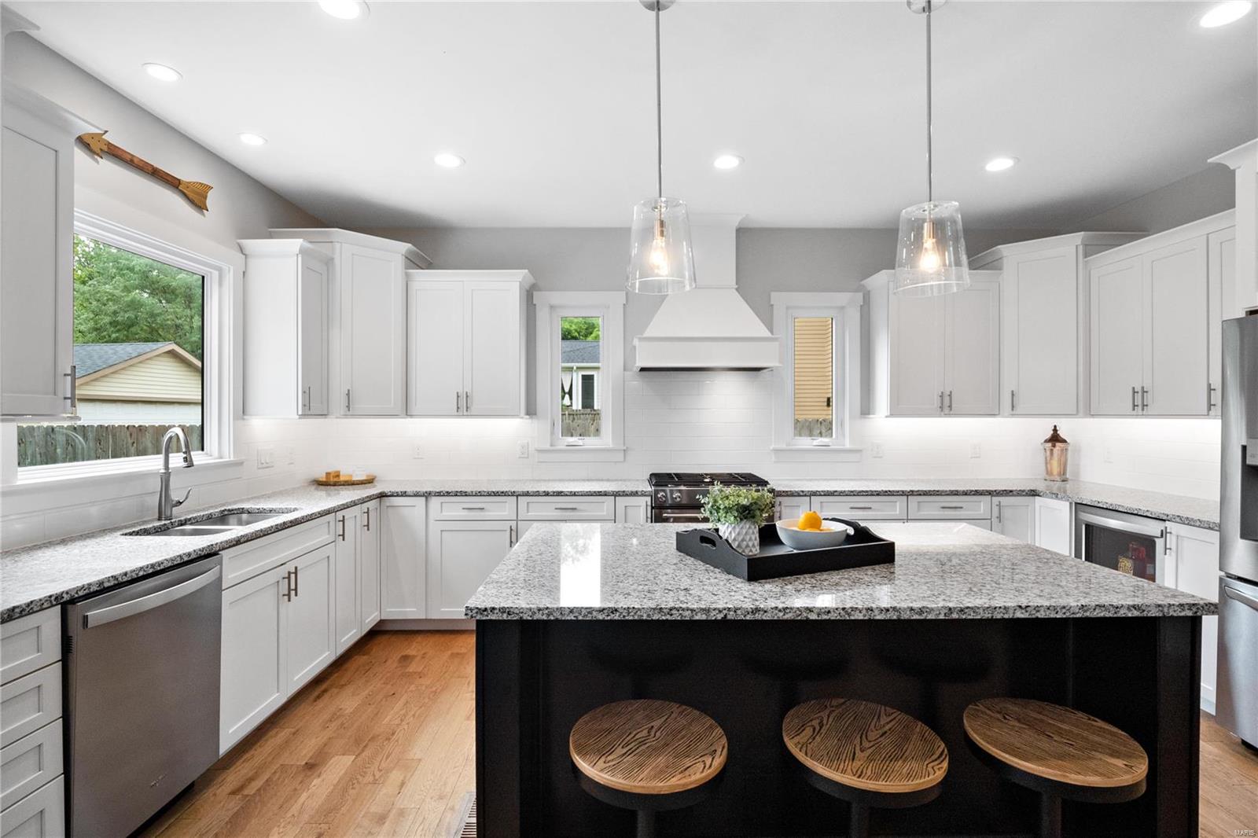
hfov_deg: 96.7
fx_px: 559
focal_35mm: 16
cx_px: 629
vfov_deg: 73.7
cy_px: 419
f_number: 8
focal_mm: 8
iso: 400
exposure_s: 1/50
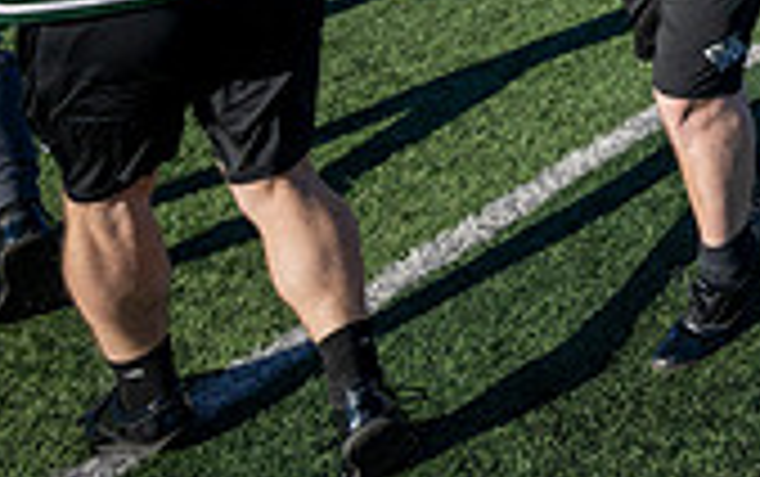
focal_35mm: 49
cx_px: 1201
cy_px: -344
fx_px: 1016
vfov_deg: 20.2
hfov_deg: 26.3
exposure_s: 1/2000
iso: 160
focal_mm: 14
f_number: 4
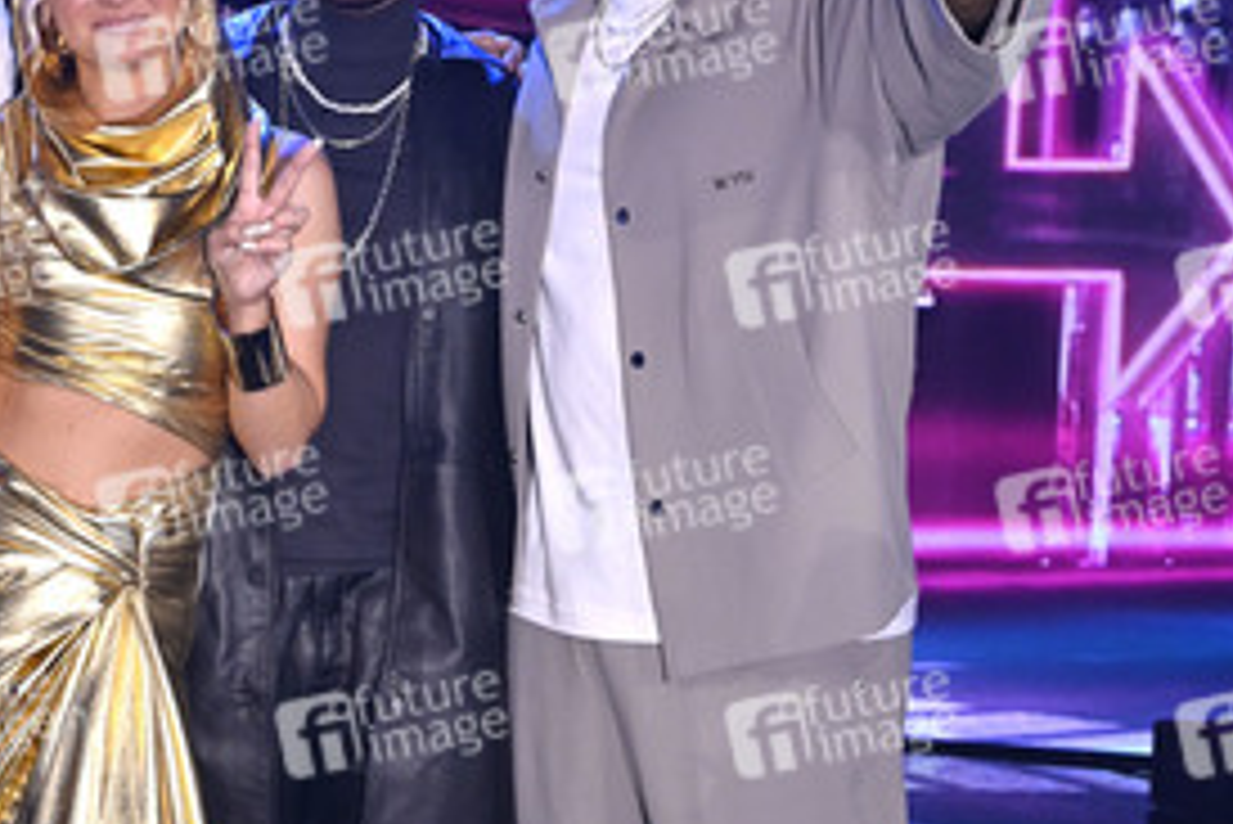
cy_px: 162
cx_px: 270
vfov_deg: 28.6
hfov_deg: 41.1
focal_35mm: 46
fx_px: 1576
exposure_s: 1/200
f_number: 4.5
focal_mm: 28
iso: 640
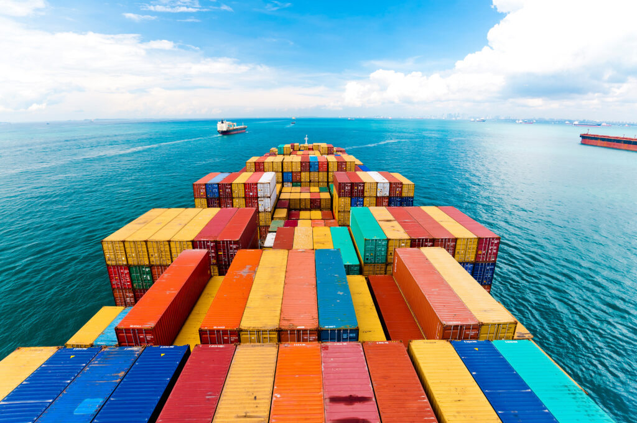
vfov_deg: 77.2
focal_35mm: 15
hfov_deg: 100.5
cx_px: 318
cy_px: 212
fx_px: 265
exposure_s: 1/60
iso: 100
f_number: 9
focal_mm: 10
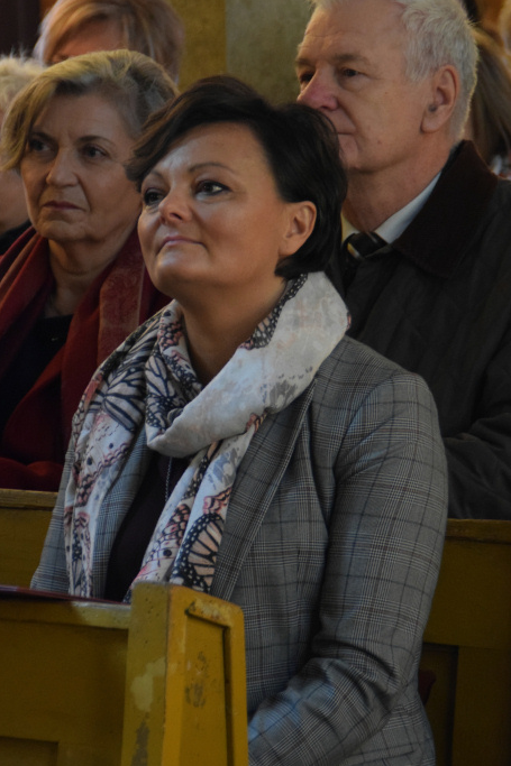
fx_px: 4423
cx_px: 210
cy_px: 369
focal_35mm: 208
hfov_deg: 6.6
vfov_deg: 9.9
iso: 3200
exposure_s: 1/40
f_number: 6
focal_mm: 105
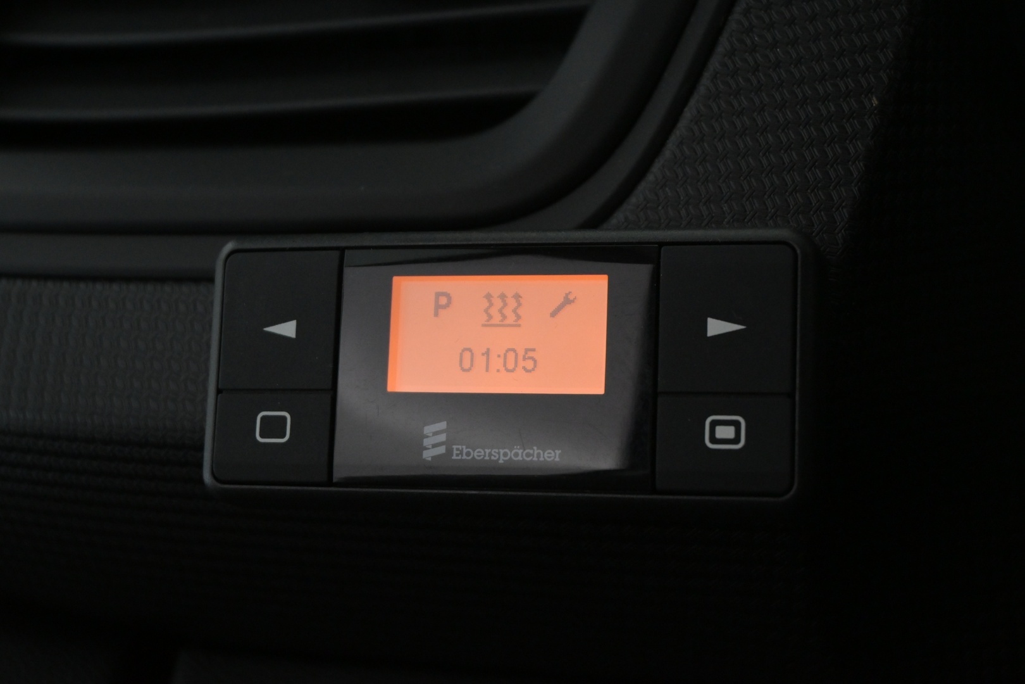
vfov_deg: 24.4
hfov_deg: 35.9
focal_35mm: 56
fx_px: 1580
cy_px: 342
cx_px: 512
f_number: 5.3
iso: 2500
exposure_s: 1/80
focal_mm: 37
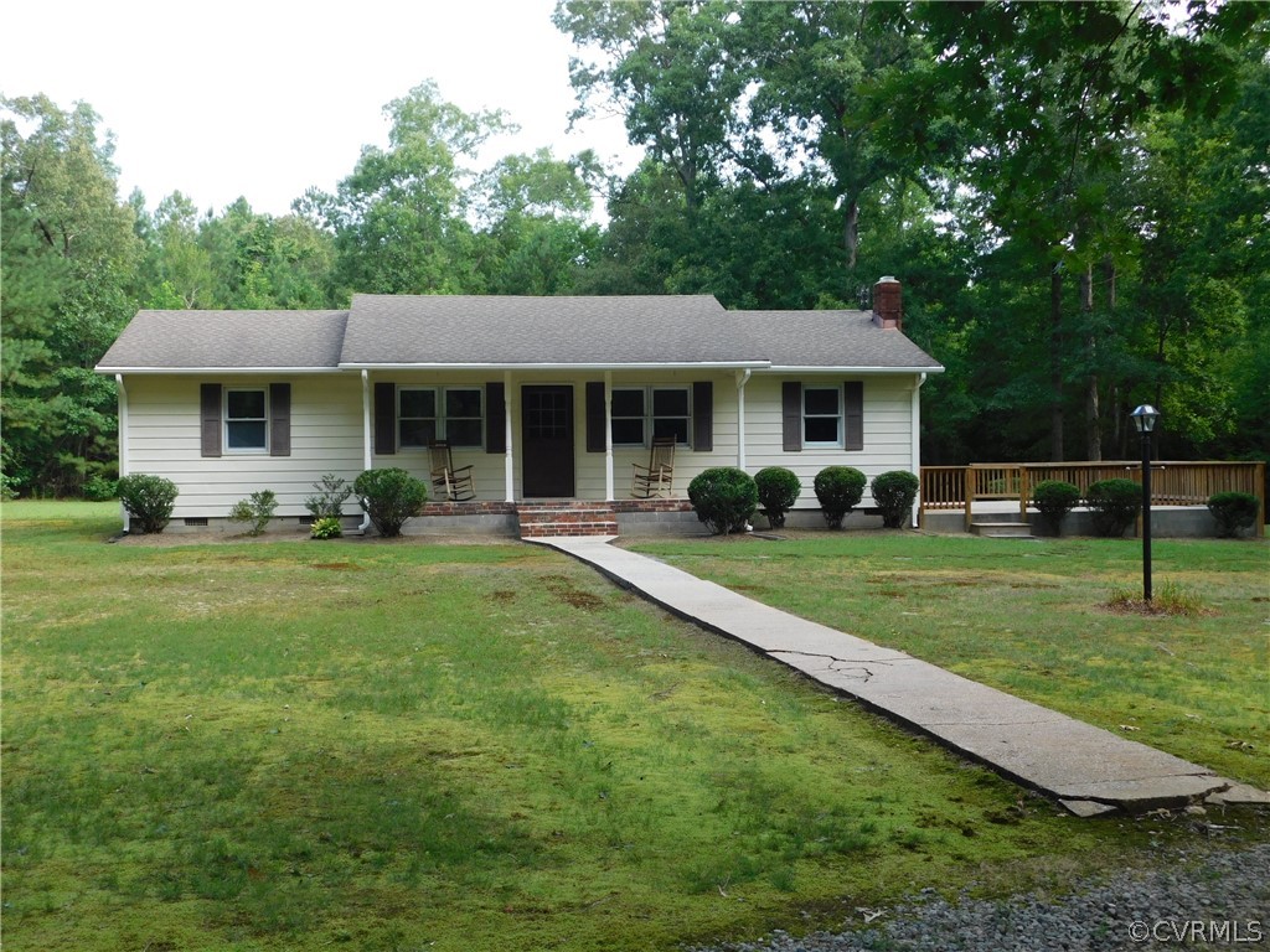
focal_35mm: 40
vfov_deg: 36.0
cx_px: 635
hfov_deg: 46.8
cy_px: 476
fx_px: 1468
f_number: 3.6
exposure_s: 1/200
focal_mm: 7.1
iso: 125
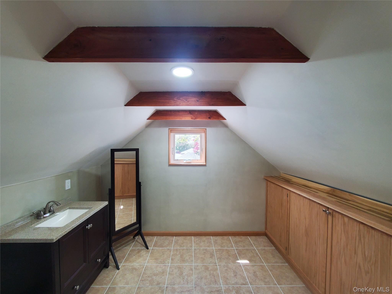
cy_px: 147
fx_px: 147
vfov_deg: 89.9
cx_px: 196
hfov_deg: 106.2
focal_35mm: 13
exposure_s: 1/60
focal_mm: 1.8
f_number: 2.2
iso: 200
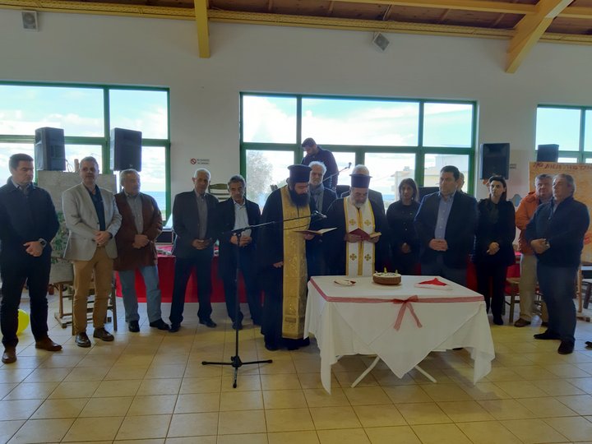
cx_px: 296
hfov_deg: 65.3
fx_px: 462
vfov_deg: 51.4
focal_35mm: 27
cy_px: 222
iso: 40
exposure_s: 1/103
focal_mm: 3.93
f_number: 1.7
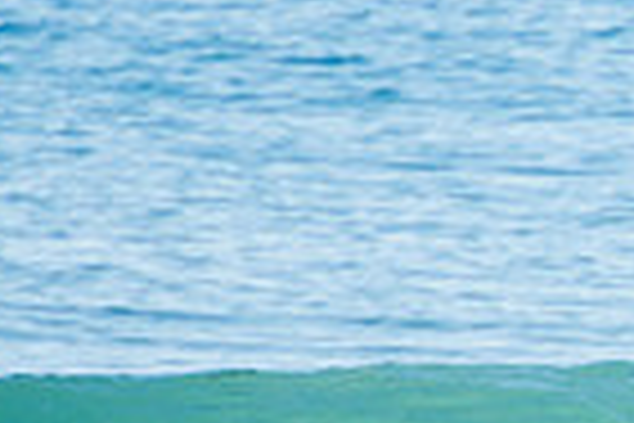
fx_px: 43426
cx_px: 1272
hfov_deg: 0.8
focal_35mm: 2466
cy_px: 362
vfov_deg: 0.6
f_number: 5.6
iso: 220
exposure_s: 1/1250
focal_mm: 400
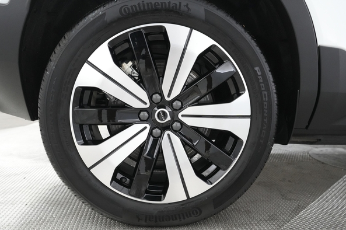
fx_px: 259
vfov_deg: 47.8
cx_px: 174
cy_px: 120
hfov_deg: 67.4
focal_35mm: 27
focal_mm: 25
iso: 5000
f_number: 4.5
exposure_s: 1/100
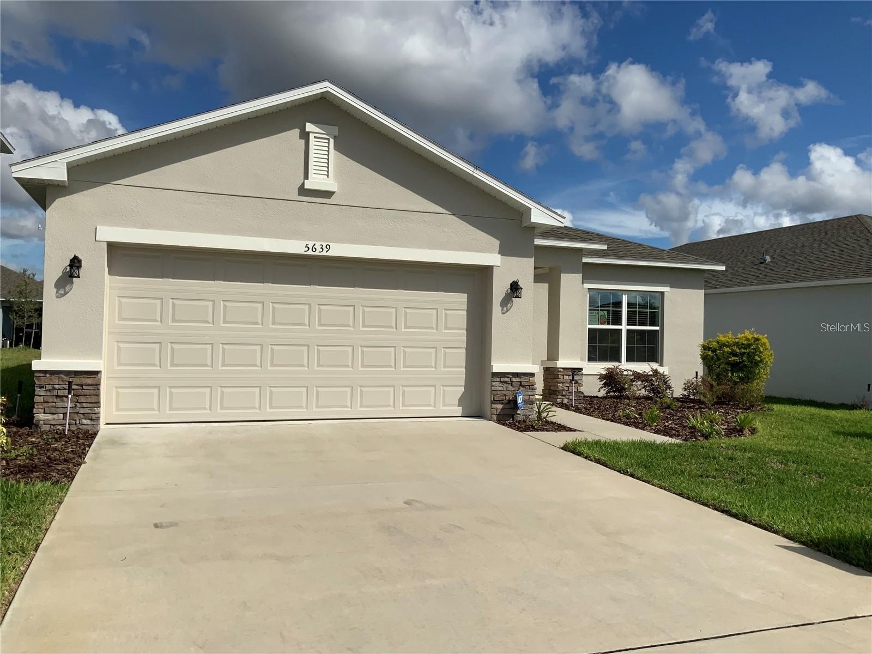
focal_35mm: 29
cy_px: 327
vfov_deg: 48.2
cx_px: 436
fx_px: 731
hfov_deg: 61.7
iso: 20
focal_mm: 3
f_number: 1.8
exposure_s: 1/4785
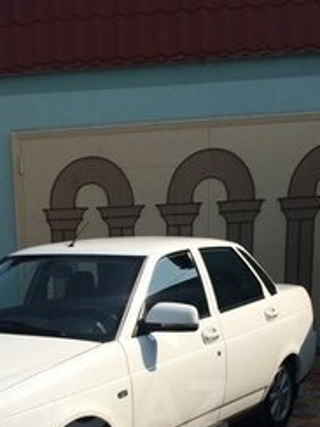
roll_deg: +3.7
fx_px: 727
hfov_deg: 24.3
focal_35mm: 59
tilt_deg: -15.7
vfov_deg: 30.8
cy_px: 406
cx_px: 49
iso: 32
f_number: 2.2
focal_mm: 4.15
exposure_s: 1/2933
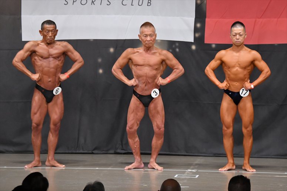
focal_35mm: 217
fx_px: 1729
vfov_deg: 6.3
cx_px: 144
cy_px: 96
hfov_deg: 9.5
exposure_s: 1/400
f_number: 5.6
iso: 5000
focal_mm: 145
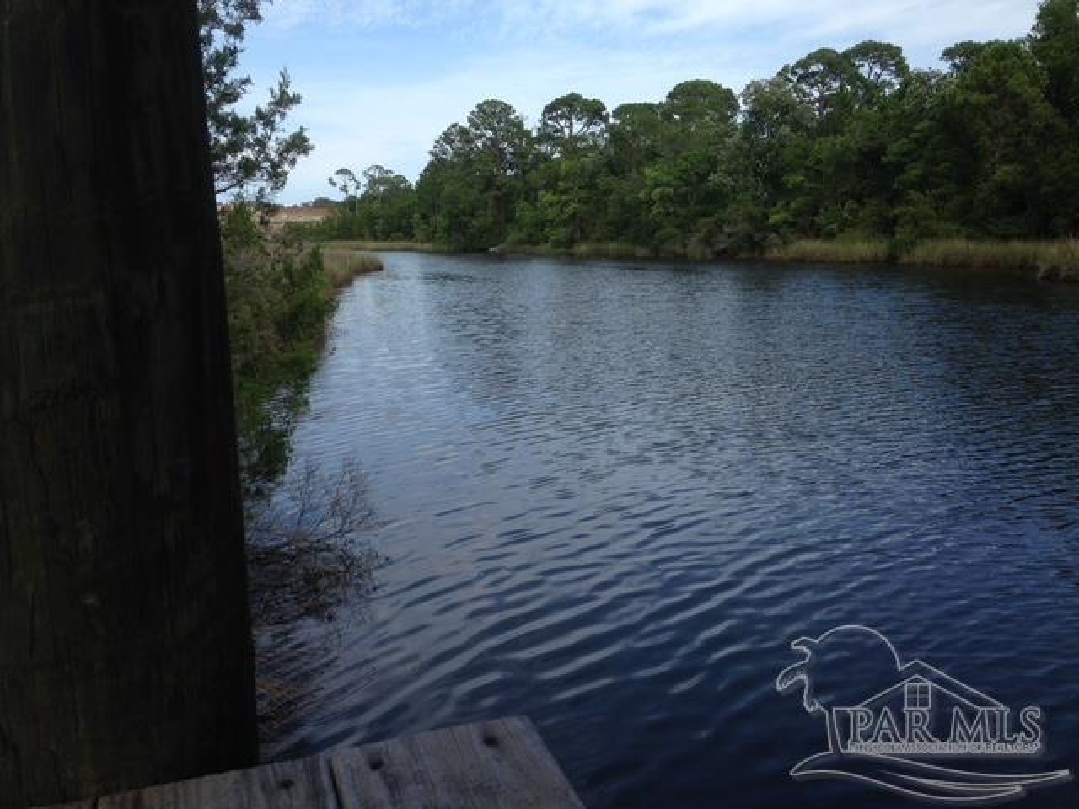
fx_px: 1029
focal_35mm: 33
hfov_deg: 55.4
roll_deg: +2.1
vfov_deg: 42.9
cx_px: 540
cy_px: 404
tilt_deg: -11.3
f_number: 2.4
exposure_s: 1/1022
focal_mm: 4.12
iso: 50
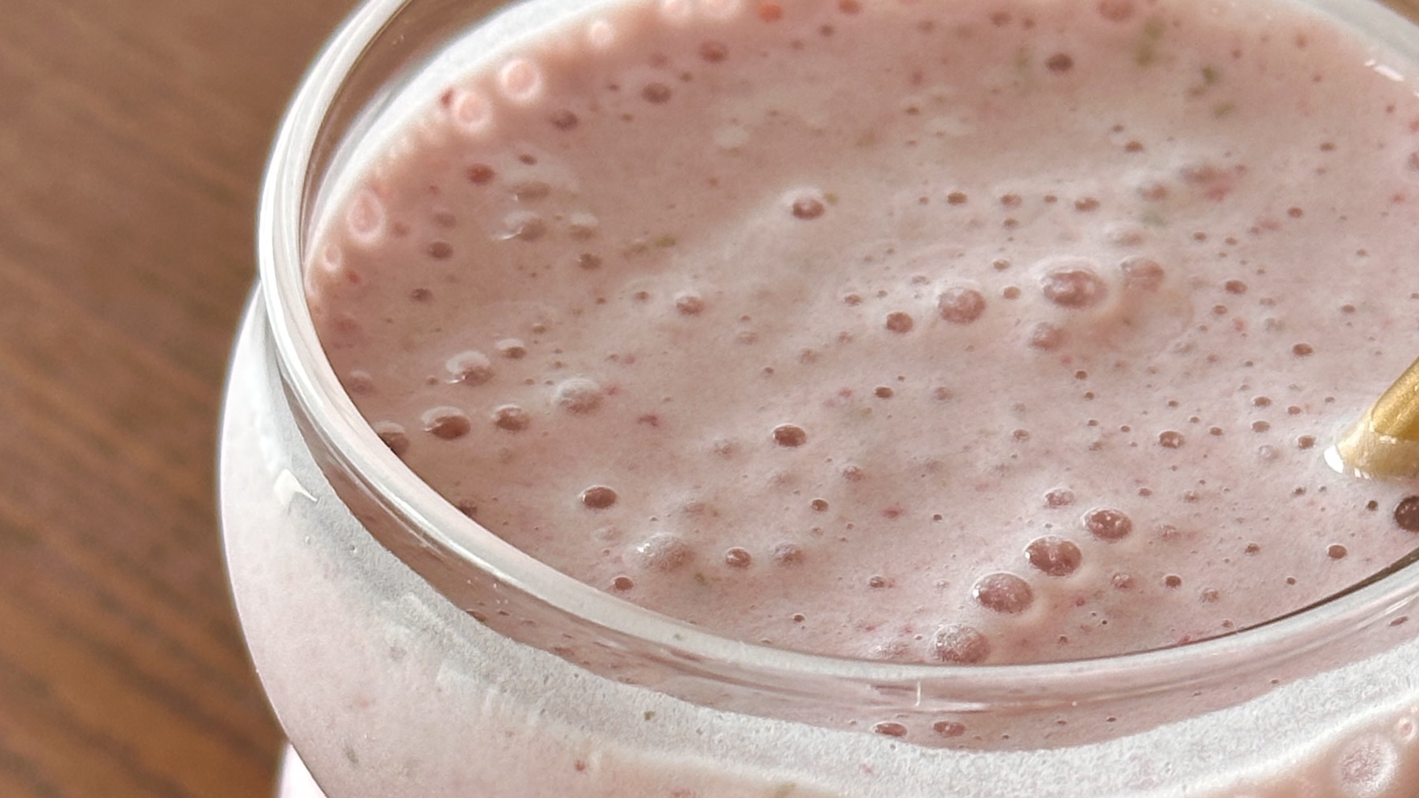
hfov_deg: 23.7
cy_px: 832
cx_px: 1185
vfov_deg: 13.5
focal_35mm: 88
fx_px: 3311
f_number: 1.78
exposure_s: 1/120
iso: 80
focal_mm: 6.86
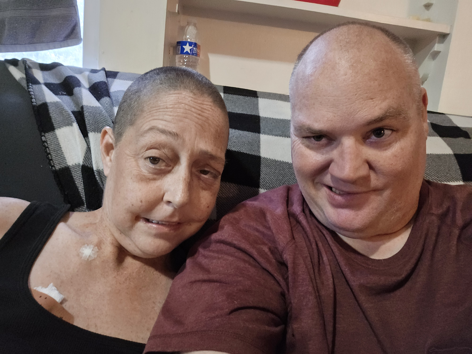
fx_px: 341
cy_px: 177
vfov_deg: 54.9
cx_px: 236
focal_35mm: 25
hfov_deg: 69.4
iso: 1000
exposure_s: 1/20
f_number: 2.2
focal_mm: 3.3
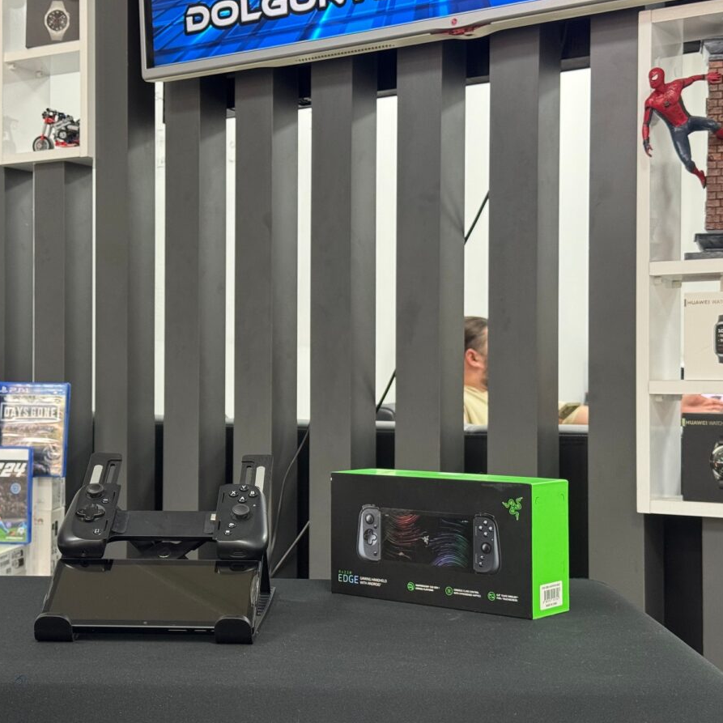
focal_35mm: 57
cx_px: 267
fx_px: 1347
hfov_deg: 29.9
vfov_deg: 30.0
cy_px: 362
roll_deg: -0.8
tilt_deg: +1.1
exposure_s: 1/40
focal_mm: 6.76
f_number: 1.78
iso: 250
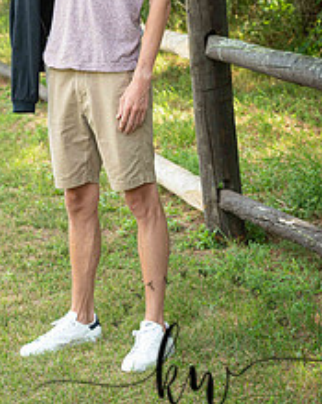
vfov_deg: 14.2
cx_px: 88
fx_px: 1609
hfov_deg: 11.4
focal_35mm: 135
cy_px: 72
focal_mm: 70
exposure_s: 1/200
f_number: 6.3
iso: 500
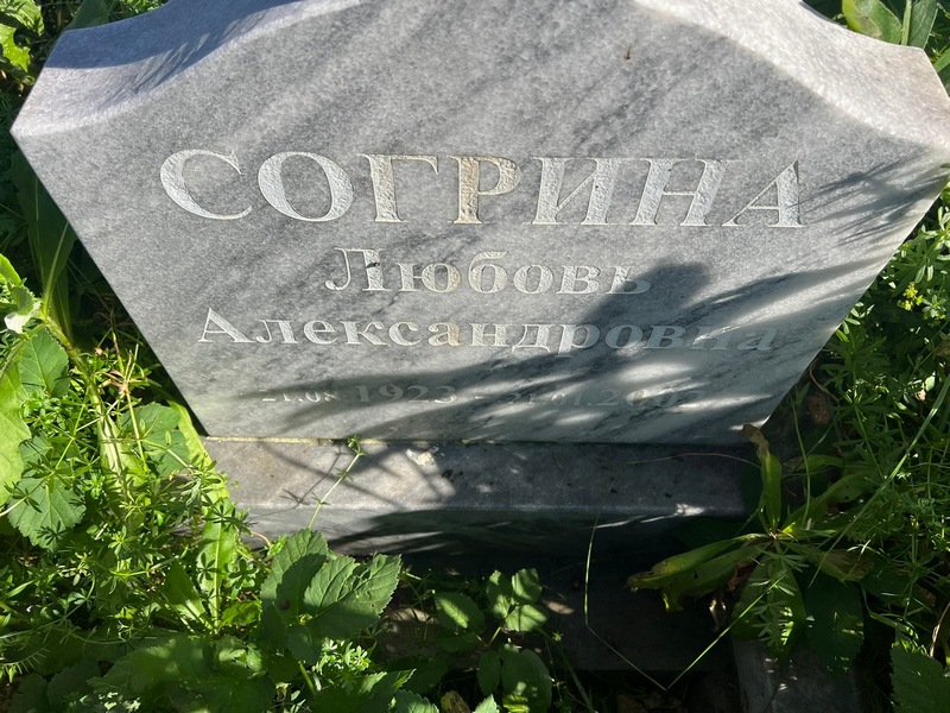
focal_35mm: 26
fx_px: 714
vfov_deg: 53.1
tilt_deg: -55.5
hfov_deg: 67.3
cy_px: 356
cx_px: 475
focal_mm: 5.7
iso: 50
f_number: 1.5
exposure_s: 1/2208
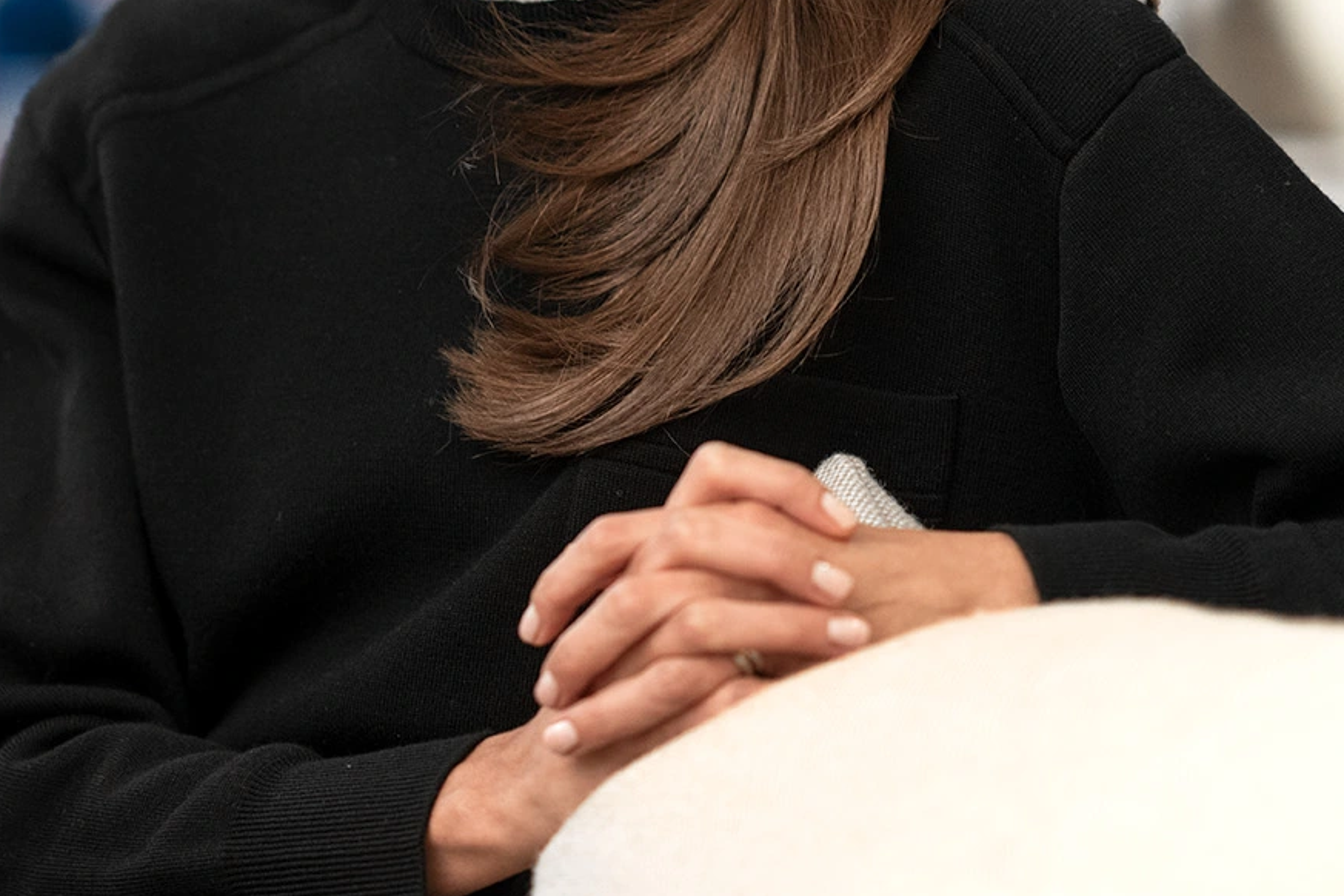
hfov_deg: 10.2
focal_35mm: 202
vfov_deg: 6.8
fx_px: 7541
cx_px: 271
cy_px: -26
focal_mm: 85
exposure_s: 1/100
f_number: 1.6
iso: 640
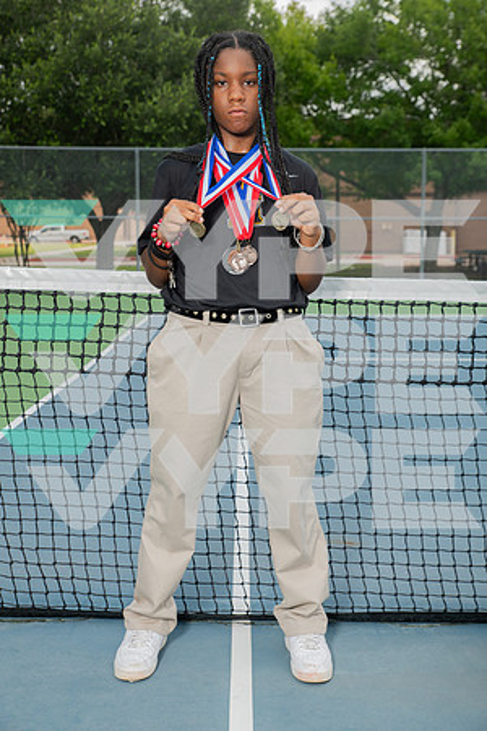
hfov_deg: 28.1
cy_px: 366
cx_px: 244
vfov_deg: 41.1
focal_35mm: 48
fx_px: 974
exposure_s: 1/250
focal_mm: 48
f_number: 6.3
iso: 100
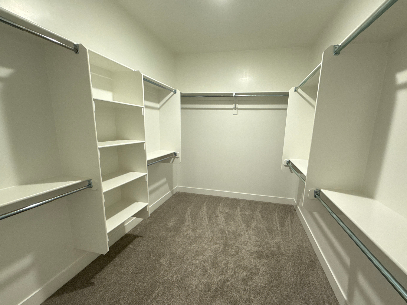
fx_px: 176
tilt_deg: -10.7
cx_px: 217
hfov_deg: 98.0
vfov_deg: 81.7
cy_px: 160
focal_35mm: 15
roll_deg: -1.9
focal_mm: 2.22
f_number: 2.2
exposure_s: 1/60
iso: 160
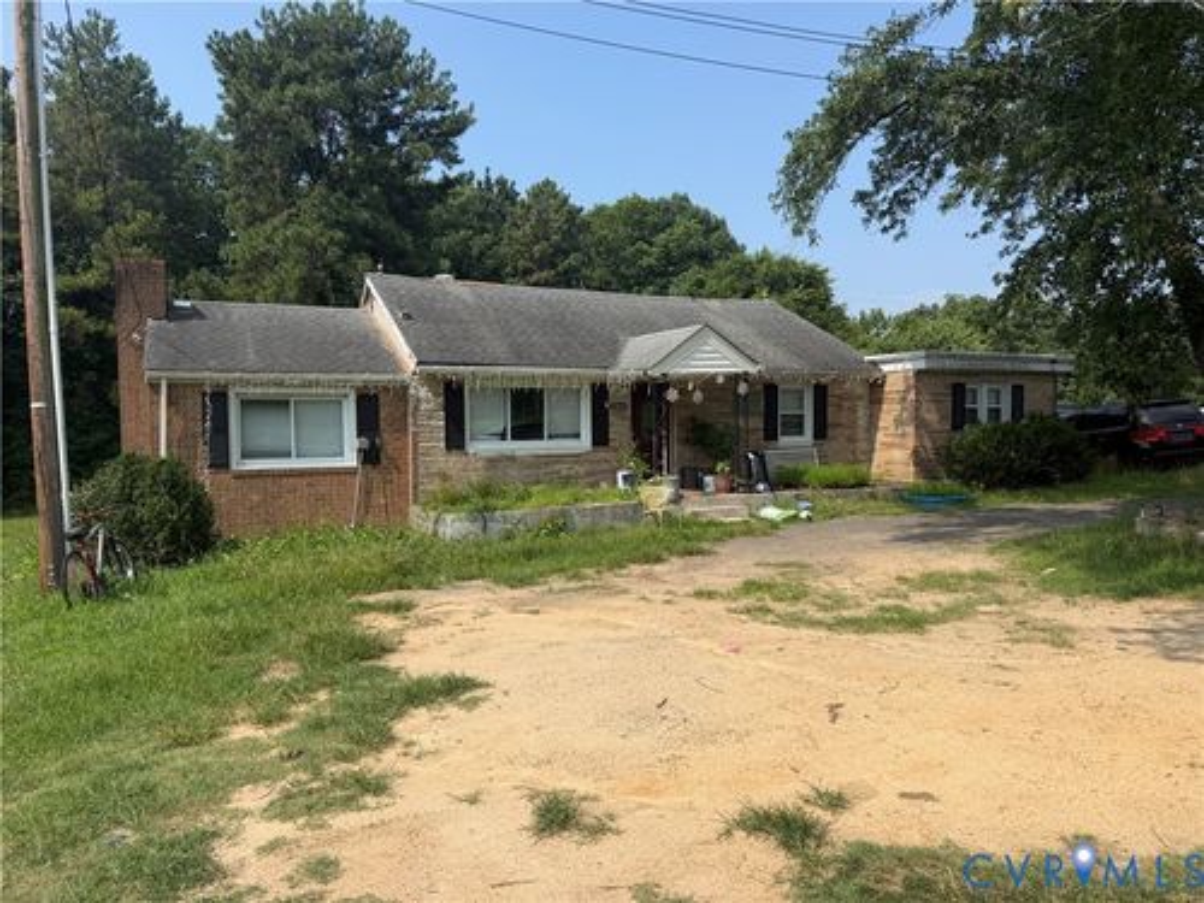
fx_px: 835
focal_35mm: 24
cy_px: 452
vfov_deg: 56.8
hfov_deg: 71.6
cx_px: 602
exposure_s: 1/4673
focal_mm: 6.76
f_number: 1.78
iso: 80
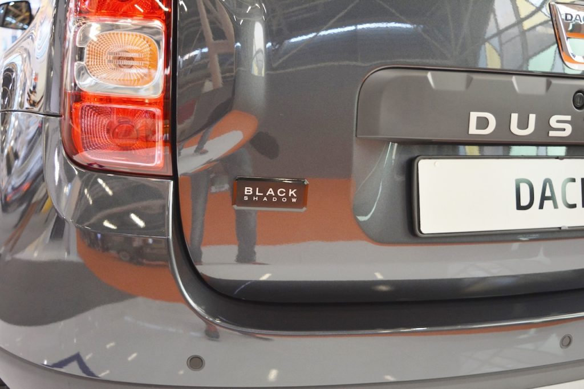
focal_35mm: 40
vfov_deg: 33.0
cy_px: 194
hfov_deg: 47.9
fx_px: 657
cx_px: 292
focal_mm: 27
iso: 800
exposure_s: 1/60
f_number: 4
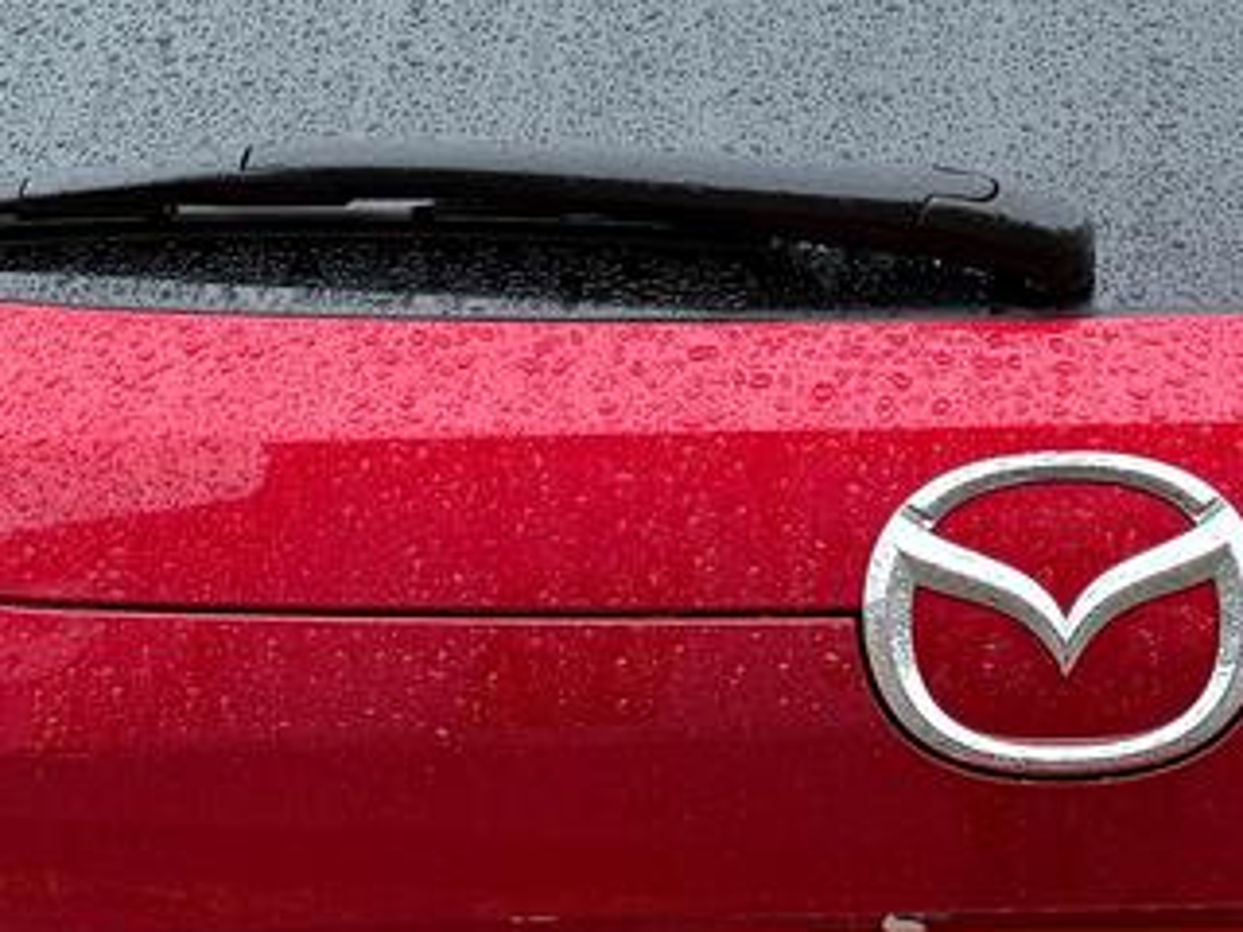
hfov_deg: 20.0
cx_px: 1119
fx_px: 3447
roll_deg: +0.8
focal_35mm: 96
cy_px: 850
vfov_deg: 15.2
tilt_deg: -22.4
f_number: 1.78
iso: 64
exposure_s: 1/273
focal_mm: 6.76
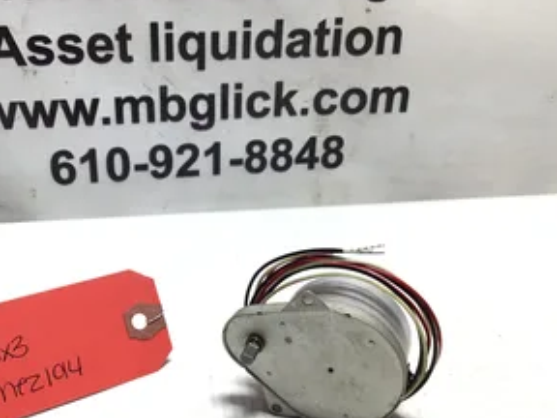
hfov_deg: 43.5
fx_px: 692
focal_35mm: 43
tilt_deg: -22.6
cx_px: 207
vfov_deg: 33.5
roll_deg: +0.0
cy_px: 250
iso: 32
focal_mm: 3.3
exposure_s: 1/120
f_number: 2.4
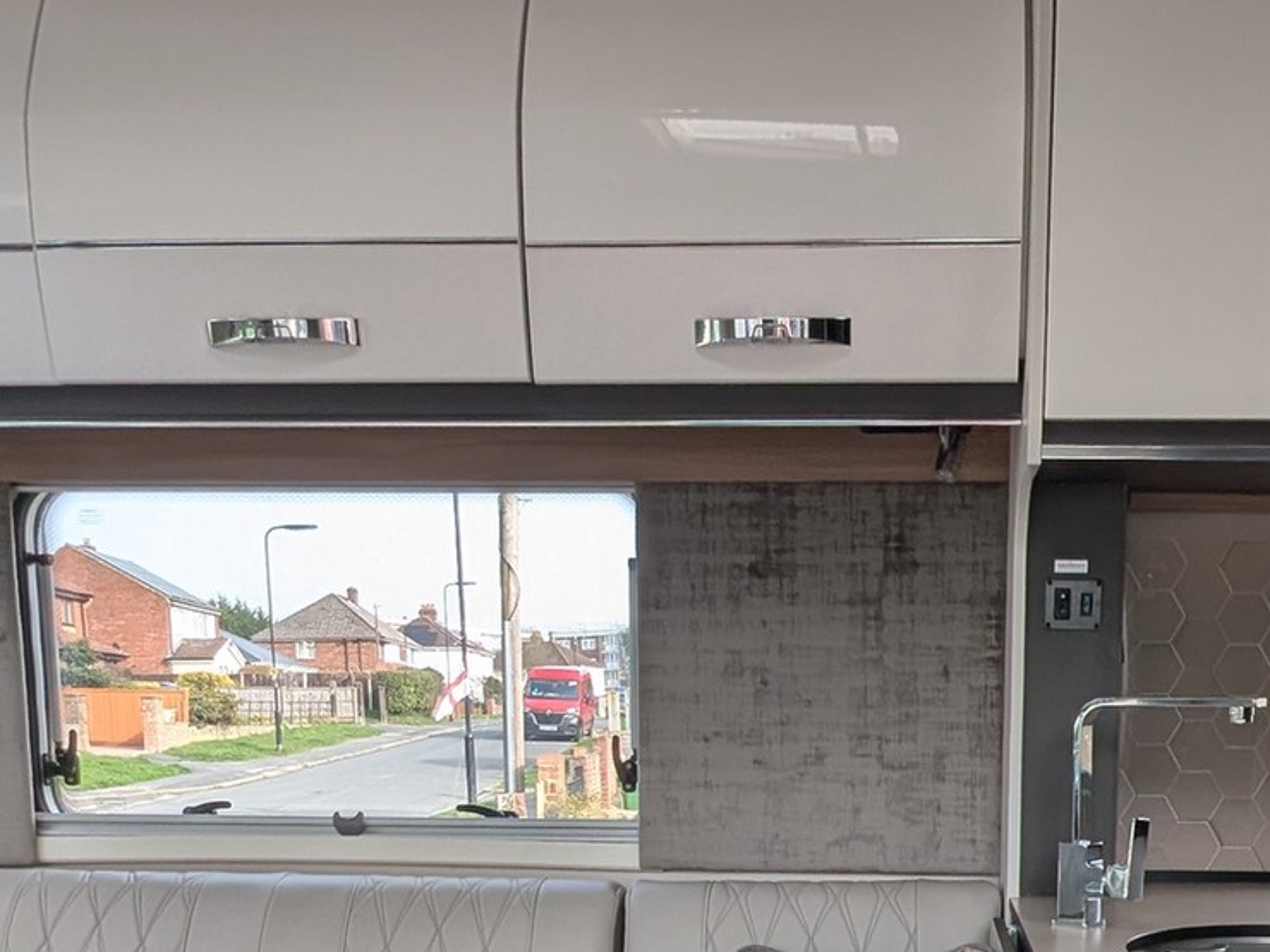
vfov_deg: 36.7
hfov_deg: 50.5
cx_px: 839
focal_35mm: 36
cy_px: 885
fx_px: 1321
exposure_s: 1/130
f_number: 2.2
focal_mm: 1.95
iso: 43
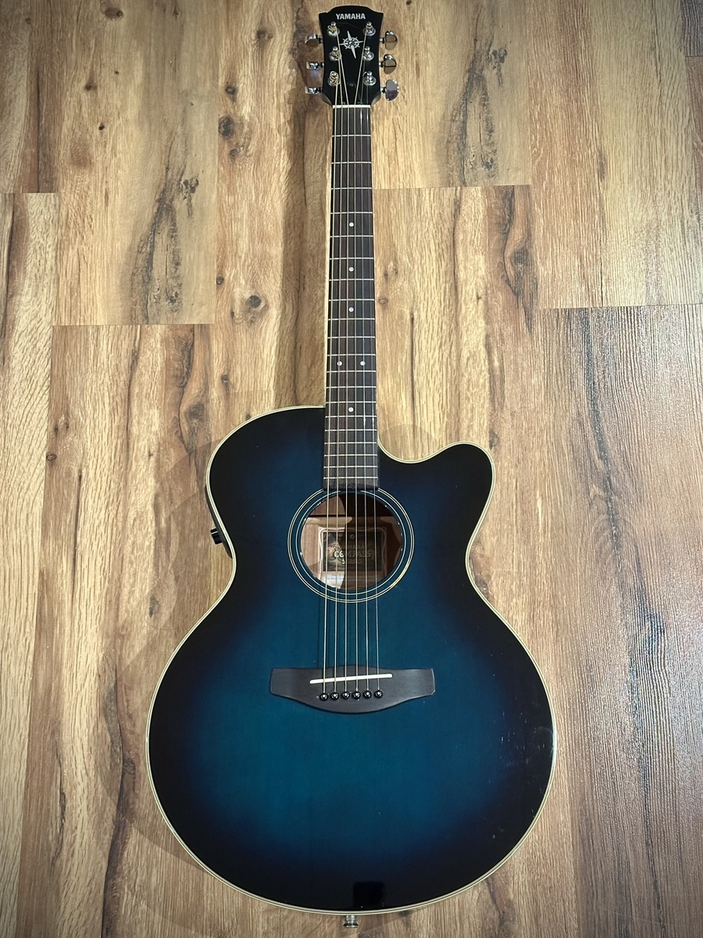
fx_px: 1300
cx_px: 352
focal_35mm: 48
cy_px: 469
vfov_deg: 39.7
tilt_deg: -72.9
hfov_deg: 30.3
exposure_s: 1/20
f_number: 1.78
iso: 640
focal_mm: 6.86
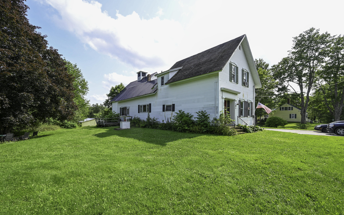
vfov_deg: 74.7
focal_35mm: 15
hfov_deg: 101.5
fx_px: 141
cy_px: 114
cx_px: 169
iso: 100
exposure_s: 1/160
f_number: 6.3
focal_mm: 14
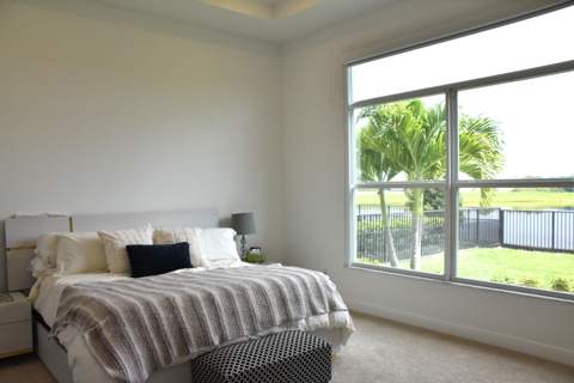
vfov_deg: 47.9
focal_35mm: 27
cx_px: 287
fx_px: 430
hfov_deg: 67.4
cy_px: 192
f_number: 8
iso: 800
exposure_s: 1/500
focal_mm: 18
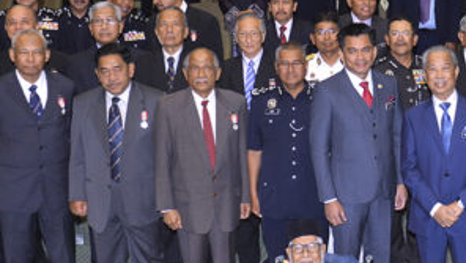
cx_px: 448
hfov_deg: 26.3
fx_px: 952
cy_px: 135
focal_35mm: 77
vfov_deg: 15.7
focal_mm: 32
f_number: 3.5
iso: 1250
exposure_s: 1/125
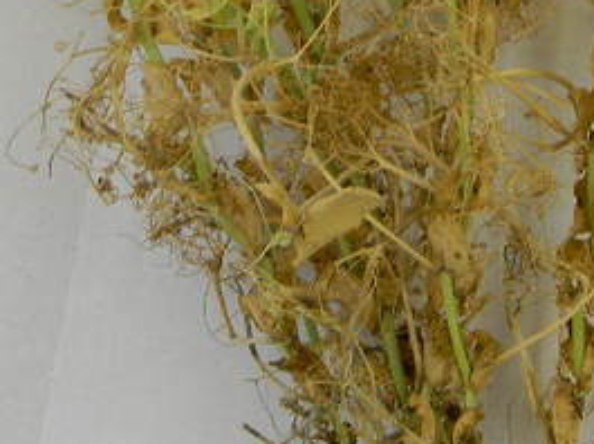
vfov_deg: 12.3
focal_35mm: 119
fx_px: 2039
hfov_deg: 15.9
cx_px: 735
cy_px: 9
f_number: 3.8
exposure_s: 1/30.5
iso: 80
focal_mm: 7.3
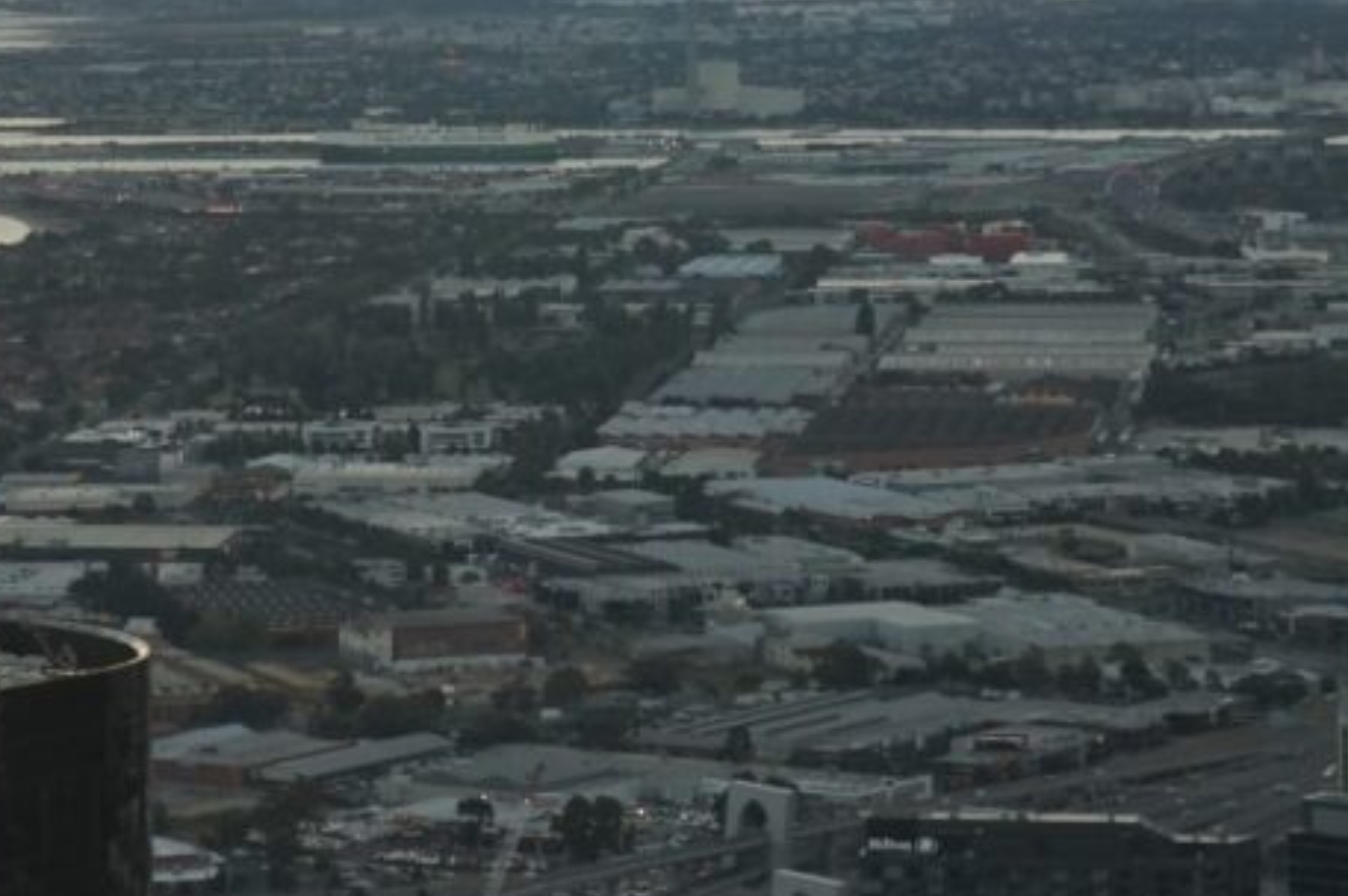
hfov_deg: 13.1
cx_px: 525
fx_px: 5874
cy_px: -130
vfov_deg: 8.6
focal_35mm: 157
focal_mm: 28
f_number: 4
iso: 100
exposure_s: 1/60
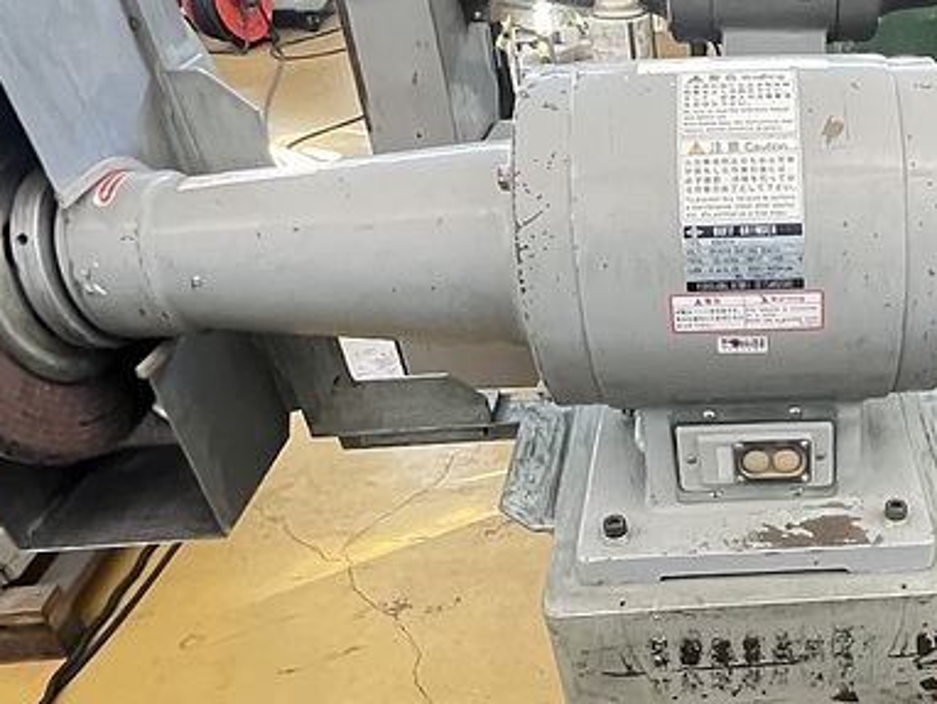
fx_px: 921
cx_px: 814
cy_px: 486
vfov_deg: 41.1
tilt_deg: -38.9
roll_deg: -0.1
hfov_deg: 49.1
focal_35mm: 34
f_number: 1.8
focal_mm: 1.57
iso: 1000
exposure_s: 1/54
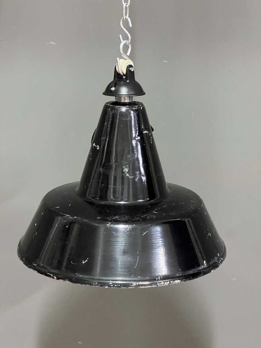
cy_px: 174
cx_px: 130
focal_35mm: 77
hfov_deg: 19.1
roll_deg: +0.4
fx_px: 774
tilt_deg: -15.1
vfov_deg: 25.3
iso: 1250
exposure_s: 1/25
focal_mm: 9
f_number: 2.8
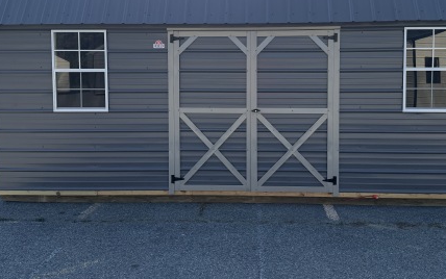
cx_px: 244
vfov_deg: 33.2
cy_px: 86
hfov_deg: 51.4
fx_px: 462
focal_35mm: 38
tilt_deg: -3.5
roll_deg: +2.0
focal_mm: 6.76
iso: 100
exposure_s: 1/4167
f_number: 1.78
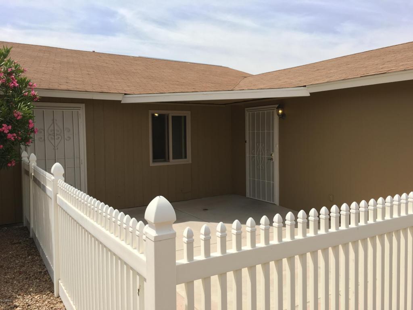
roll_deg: +0.6
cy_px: 155
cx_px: 206
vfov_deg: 48.2
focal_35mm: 29
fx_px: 346
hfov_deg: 61.7
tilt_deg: -1.9
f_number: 2.2
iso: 25
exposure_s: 1/827
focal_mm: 4.15
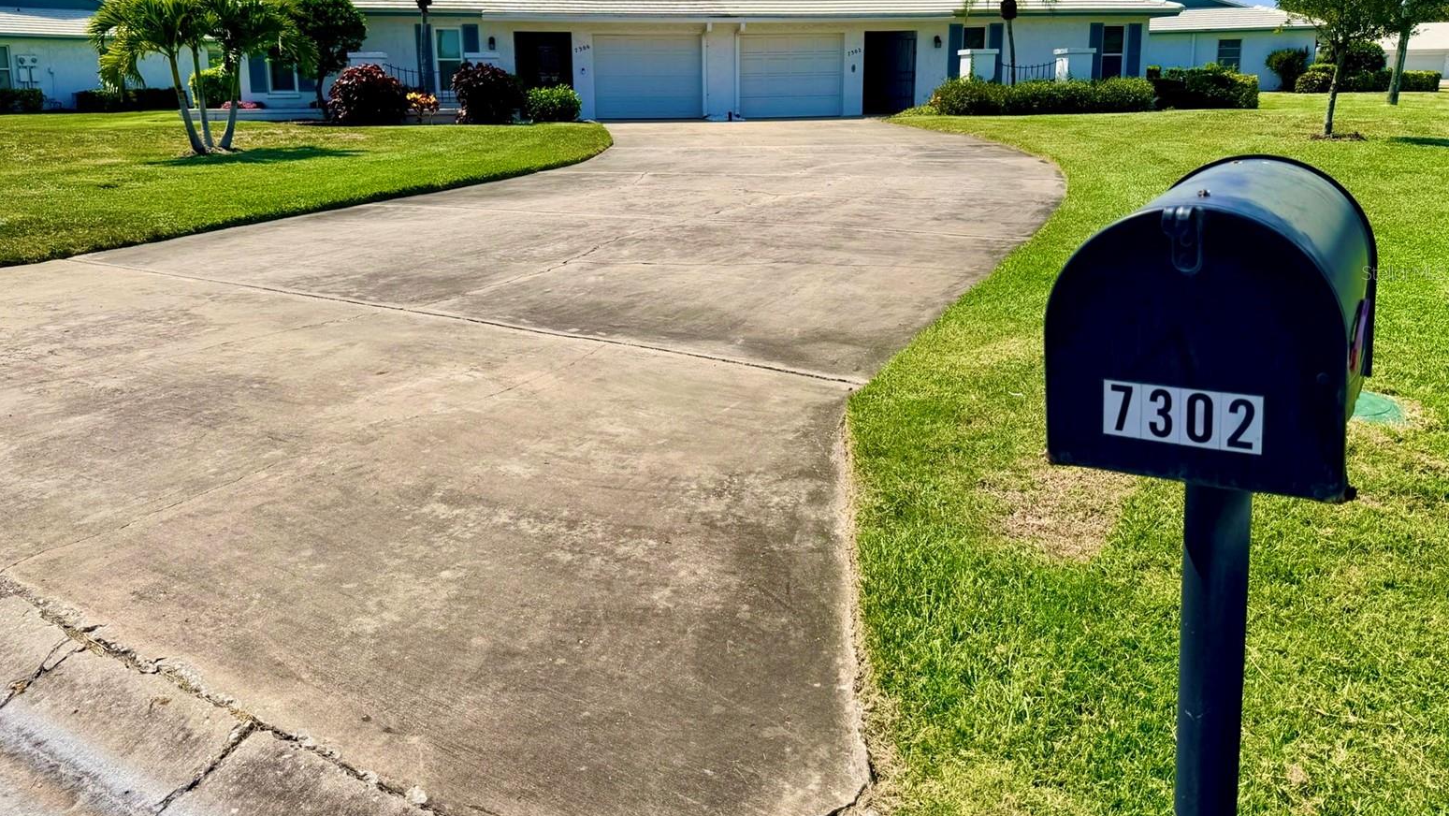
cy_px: 272
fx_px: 1038
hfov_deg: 69.8
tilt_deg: -10.1
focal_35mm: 27
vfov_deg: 42.3
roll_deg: +0.5
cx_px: 702
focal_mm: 6.76
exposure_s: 1/8130
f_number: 1.78
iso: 80
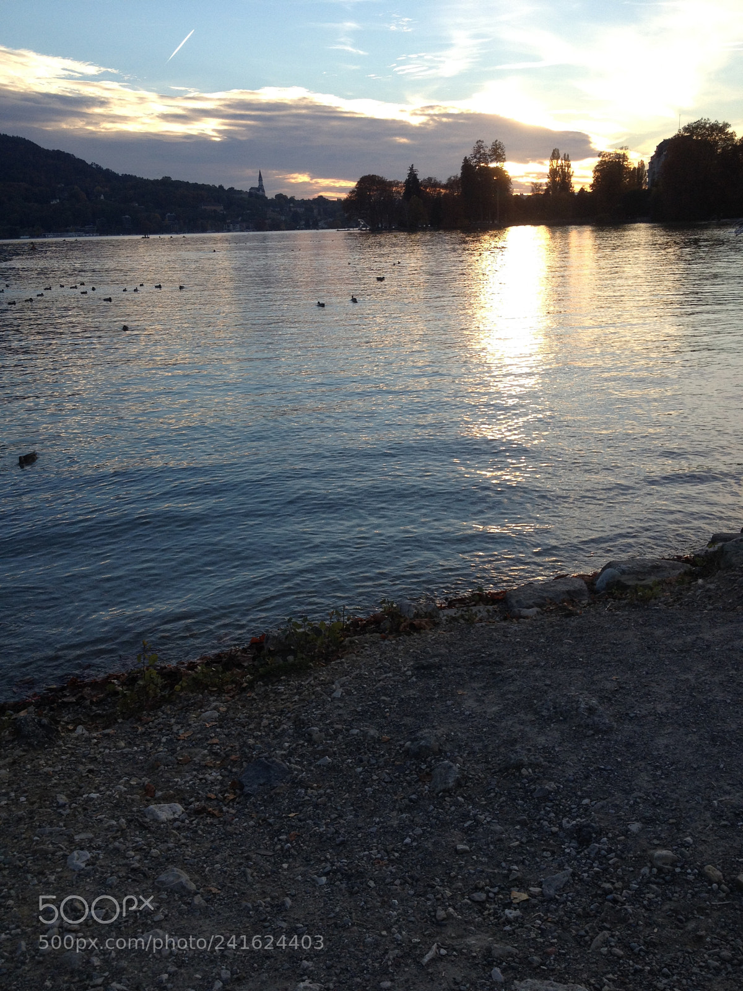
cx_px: 372
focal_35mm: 35
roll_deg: +2.1
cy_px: 496
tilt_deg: -12.8
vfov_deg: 52.6
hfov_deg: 40.7
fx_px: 1002
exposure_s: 1/557
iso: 50
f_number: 2.4
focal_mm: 4.28
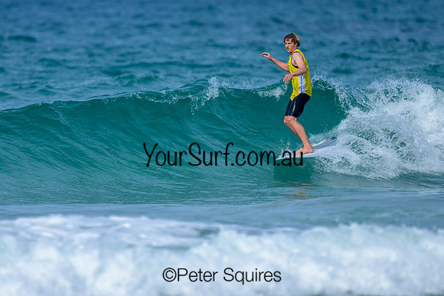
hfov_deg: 1.9
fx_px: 13569
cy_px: 177
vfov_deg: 1.3
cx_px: 167
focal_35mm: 1100
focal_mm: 800
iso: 200
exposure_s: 1/2000
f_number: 6.3
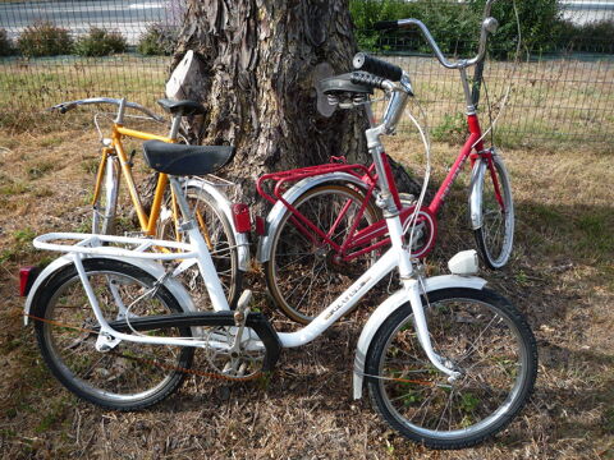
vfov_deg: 46.8
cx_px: 307
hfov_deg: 60.0
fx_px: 532
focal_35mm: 30
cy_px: 230
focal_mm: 5.2
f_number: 4
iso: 100
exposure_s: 1/200
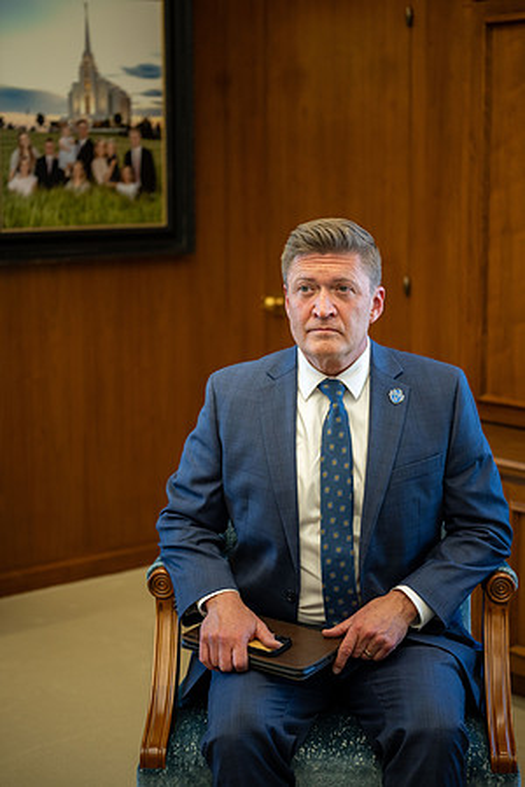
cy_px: 394
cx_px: 262
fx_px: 1378
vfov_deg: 31.9
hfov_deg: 21.6
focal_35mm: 63
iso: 800
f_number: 2.8
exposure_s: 1/250
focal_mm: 63
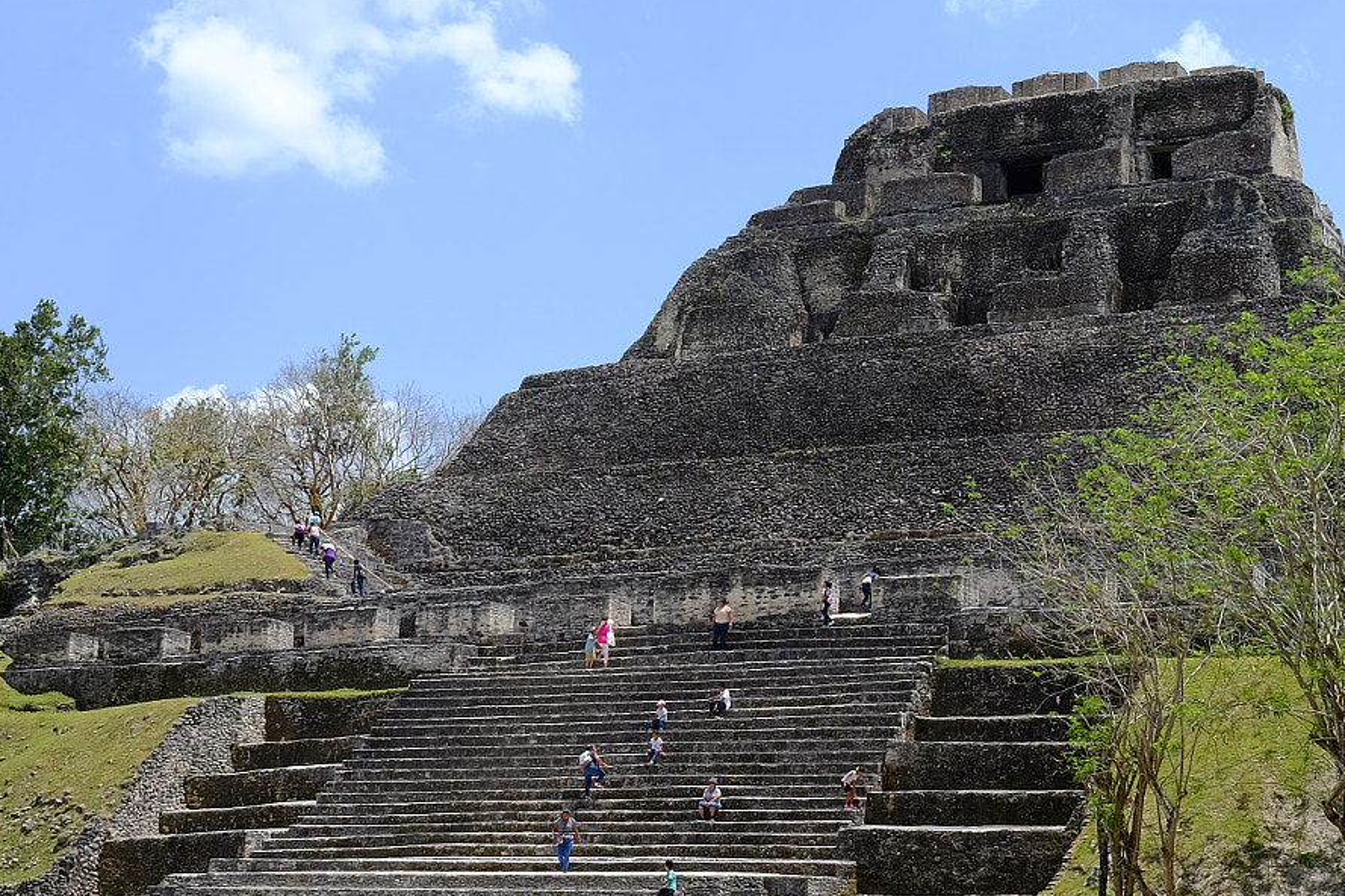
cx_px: 858
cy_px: 507
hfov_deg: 31.7
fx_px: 2353
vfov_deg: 21.5
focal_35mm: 63
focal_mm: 23
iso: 200
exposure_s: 1/340
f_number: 8
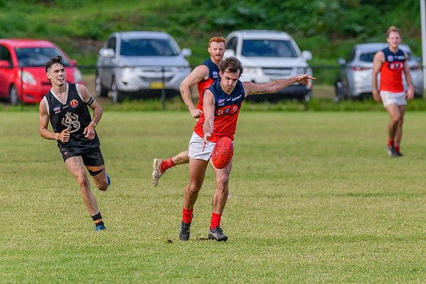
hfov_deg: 3.6
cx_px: 242
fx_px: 6831
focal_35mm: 577
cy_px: 150
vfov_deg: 2.4
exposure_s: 1/2000
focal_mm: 380
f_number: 6
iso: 1250
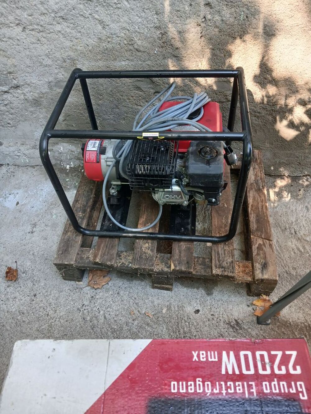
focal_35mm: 27
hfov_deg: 51.4
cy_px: 207
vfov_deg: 65.3
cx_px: 156
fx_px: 323
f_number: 1.8
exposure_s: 1/50
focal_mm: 3.98
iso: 100
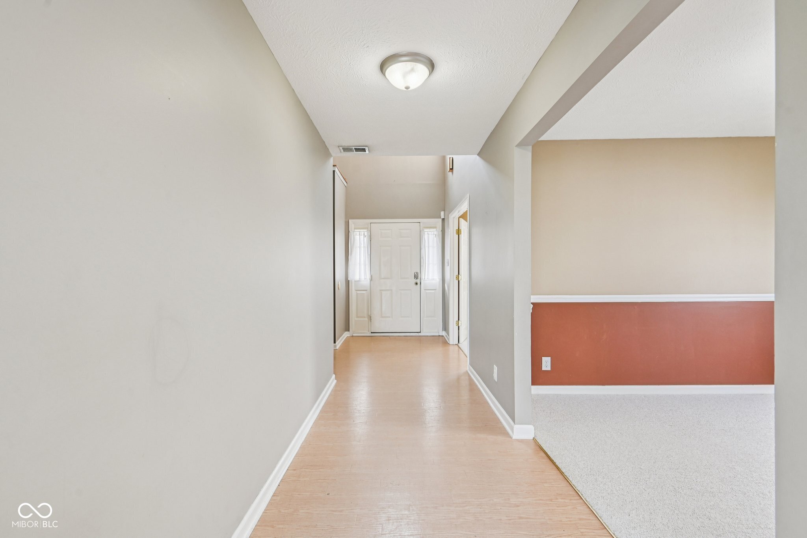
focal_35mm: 16
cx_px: 404
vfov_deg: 73.7
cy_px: 269
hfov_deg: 96.7
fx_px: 359
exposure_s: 1/15
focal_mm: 16
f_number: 8
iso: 320
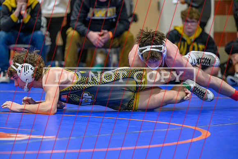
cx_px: 125
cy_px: 85
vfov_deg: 6.8
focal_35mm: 202
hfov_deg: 10.2
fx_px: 1335
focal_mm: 155
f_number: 2.8
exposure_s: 1/800
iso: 7200
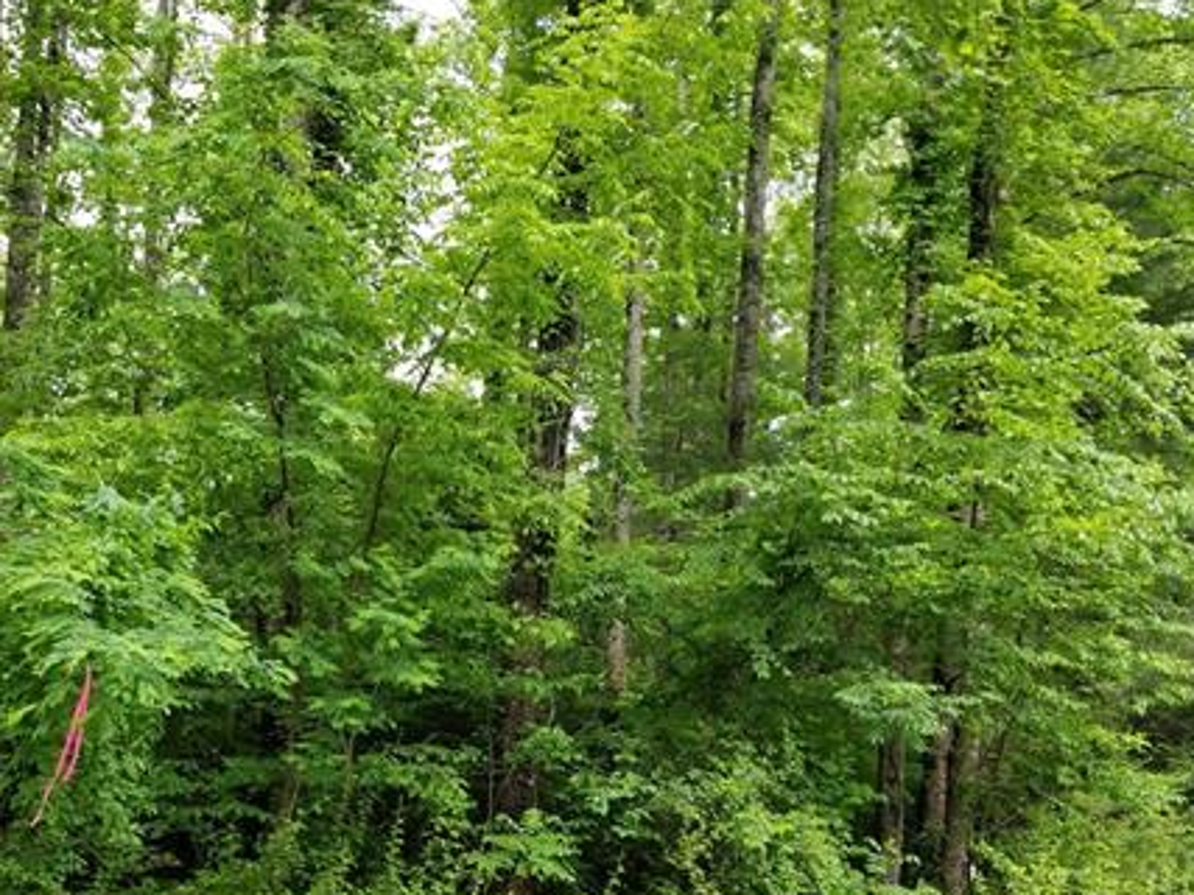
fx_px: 1345
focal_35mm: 39
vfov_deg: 36.0
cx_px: 489
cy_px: 663
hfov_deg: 47.6
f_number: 1.7
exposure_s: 1/180
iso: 50
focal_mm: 4.25
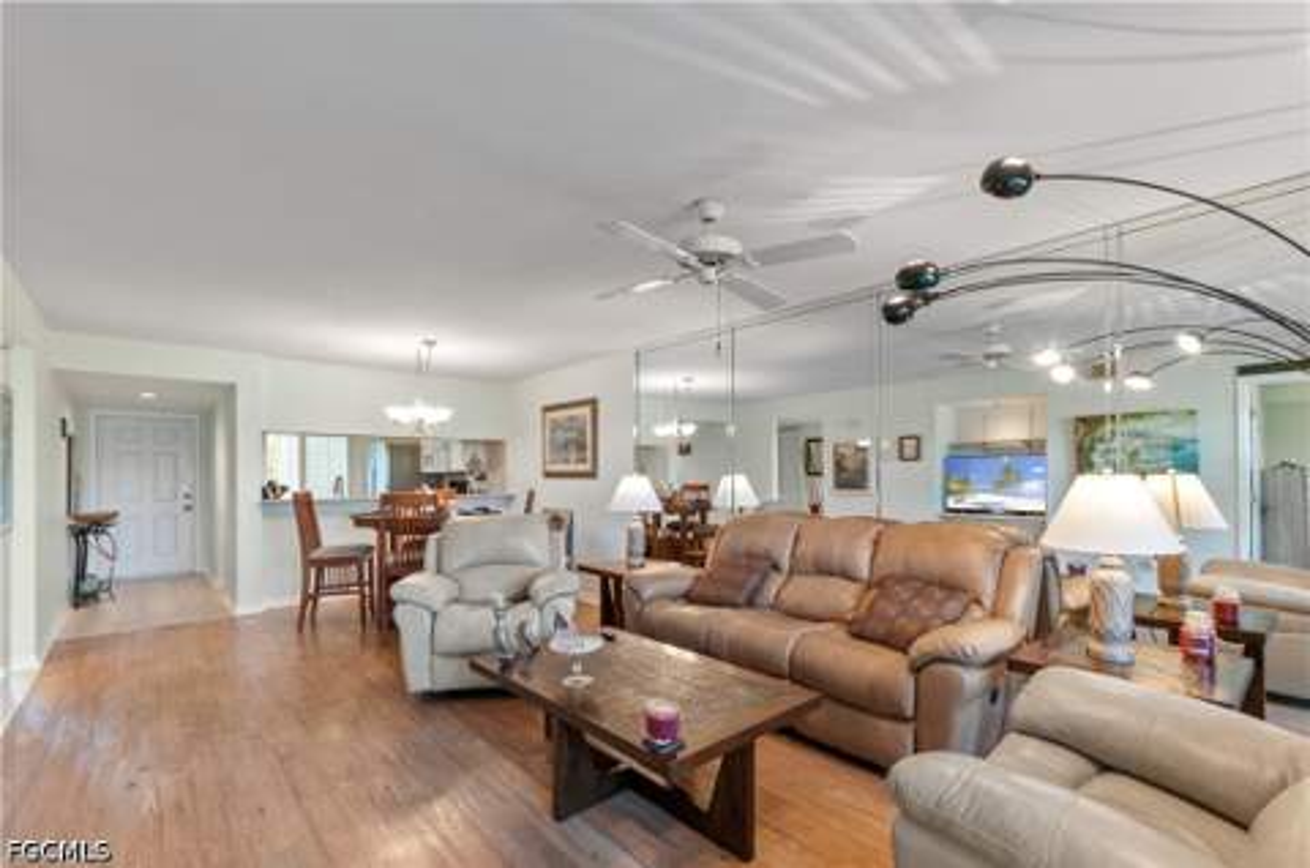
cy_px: 434
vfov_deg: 77.1
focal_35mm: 15
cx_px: 655
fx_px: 545
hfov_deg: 100.5
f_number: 8
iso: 200
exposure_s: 1.3
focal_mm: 10
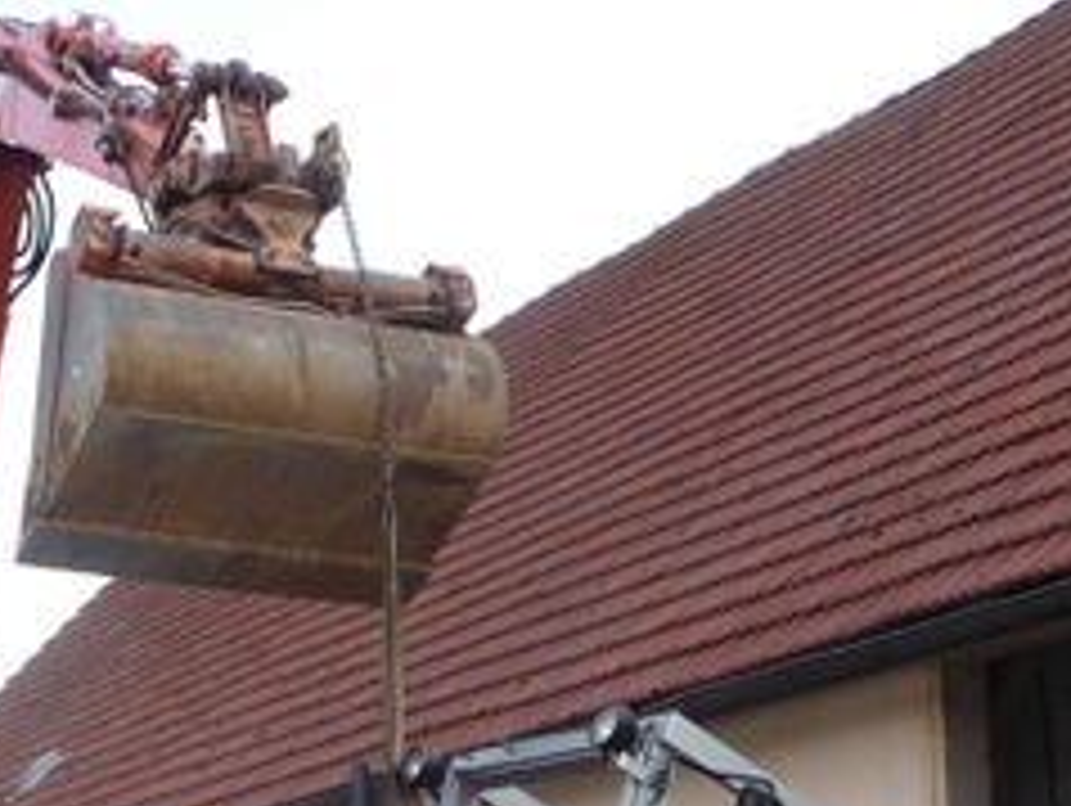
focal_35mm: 94
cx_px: 324
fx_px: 2911
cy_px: 1202
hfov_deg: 20.7
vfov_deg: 14.7
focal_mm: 4.7
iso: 100
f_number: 3.3
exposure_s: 1/160
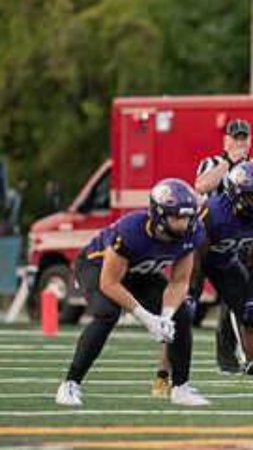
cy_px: 181
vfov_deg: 2.8
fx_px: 9064
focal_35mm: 760
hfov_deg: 1.6
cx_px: 467
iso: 2000
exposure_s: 1/800
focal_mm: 300
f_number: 2.8
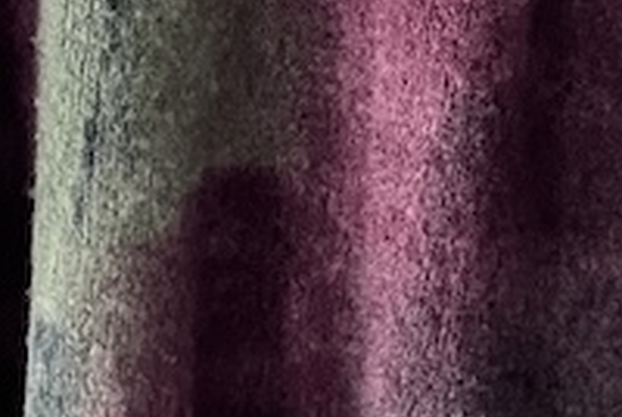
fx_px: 2492
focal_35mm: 144
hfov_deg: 14.2
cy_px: -254
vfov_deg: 9.2
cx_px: 277
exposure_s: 1/60
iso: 200
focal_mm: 5.1
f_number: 1.6
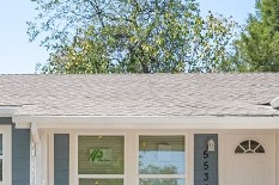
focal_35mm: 84
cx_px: 123
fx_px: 651
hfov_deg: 24.2
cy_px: 236
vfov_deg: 15.5
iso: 1600
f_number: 8
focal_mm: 17
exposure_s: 1/4000
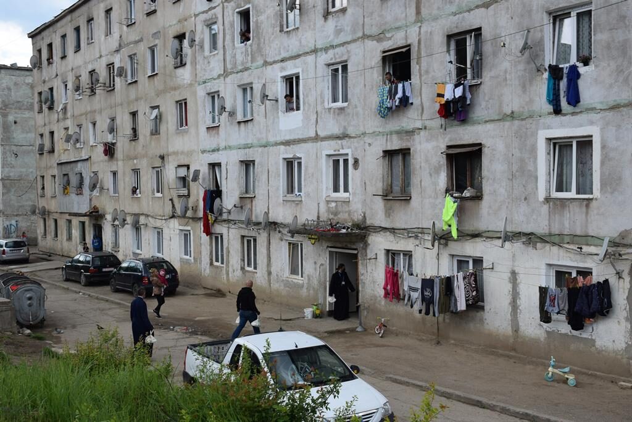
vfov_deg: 33.0
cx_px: 316
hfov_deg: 47.9
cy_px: 211
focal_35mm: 40
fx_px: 711
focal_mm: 27
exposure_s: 1/250
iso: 200
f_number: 8
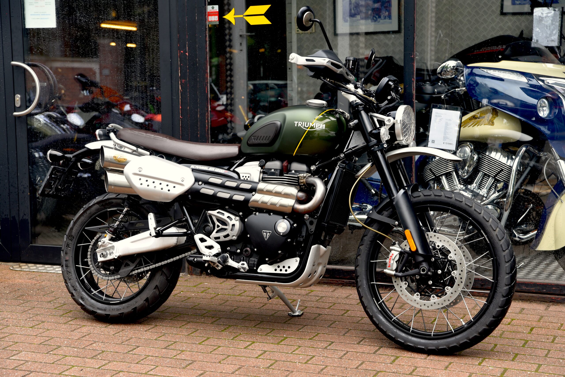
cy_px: 188
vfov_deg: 20.6
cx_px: 282
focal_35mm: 66
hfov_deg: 30.5
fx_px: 1036
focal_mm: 66
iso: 100
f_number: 4.5
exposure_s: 1/80
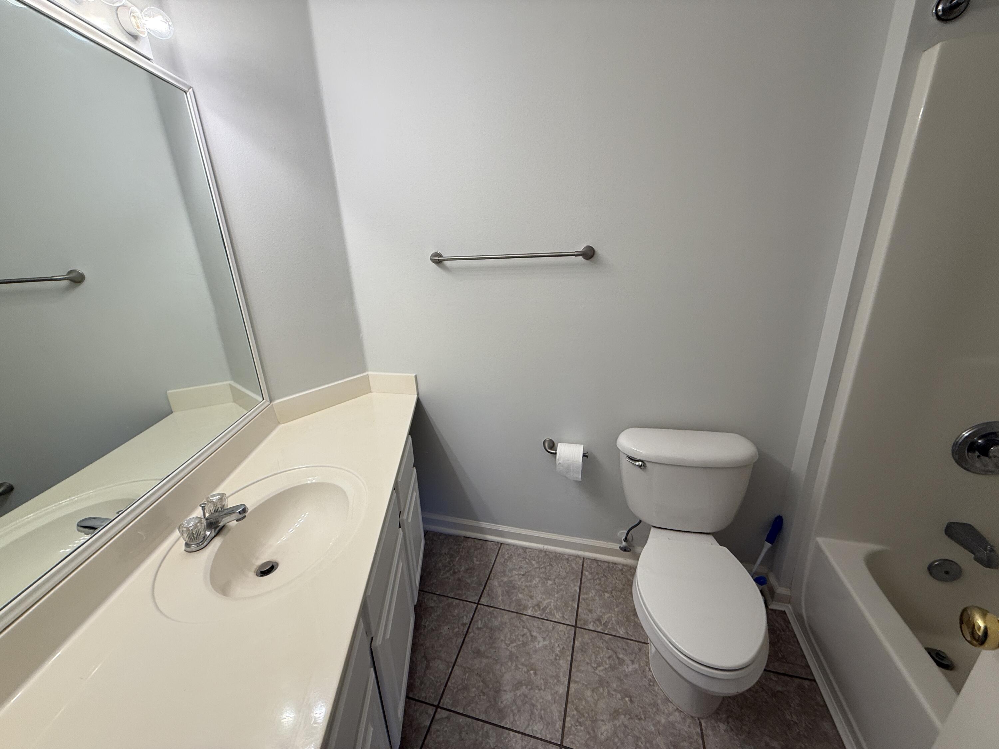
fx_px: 404
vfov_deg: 85.7
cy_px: 374
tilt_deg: -18.8
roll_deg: +2.2
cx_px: 500
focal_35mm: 14
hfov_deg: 102.1
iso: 64
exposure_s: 1/120
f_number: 2.2
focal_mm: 2.22
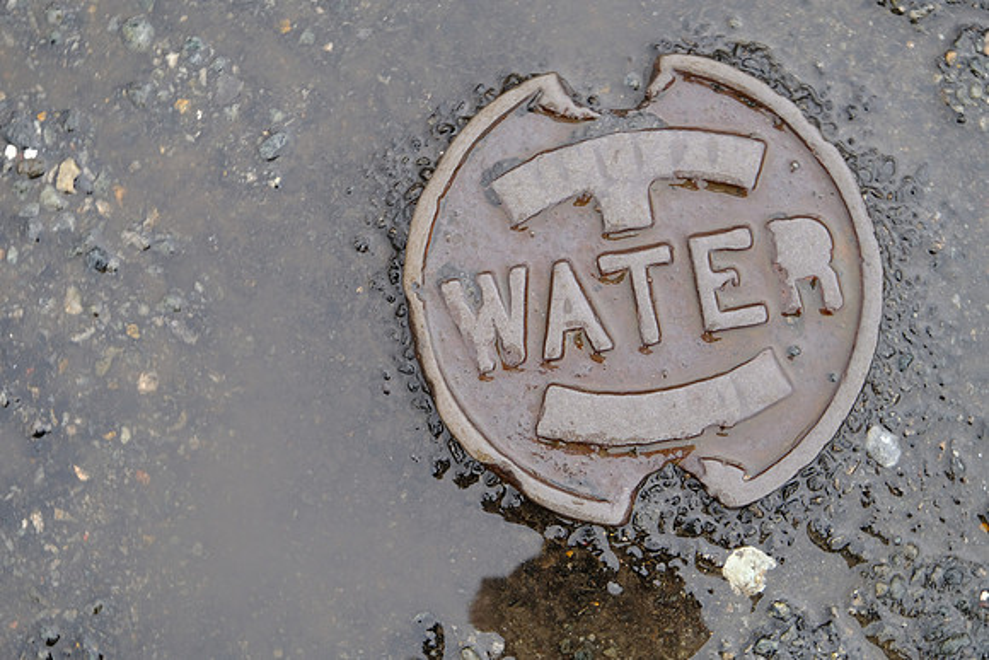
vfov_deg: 16.5
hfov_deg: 24.5
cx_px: 494
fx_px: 2281
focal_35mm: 83
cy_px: 330
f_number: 10
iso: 400
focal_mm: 55
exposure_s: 1/9
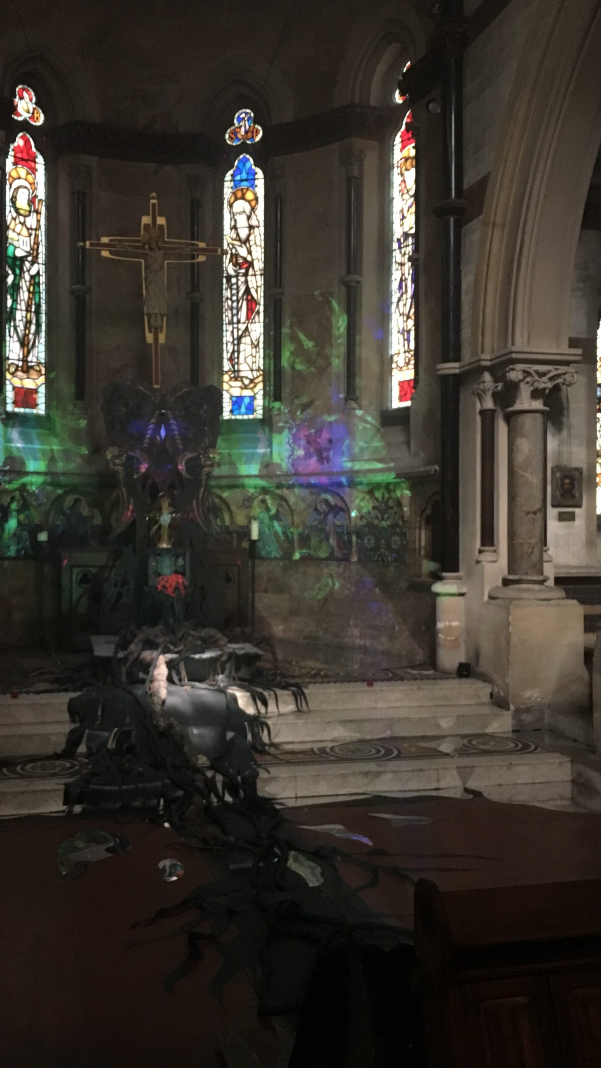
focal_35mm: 32
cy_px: 528
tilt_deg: +0.7
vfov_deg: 61.0
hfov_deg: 36.4
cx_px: 221
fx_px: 907
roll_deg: +0.2
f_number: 2.2
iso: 400
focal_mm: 4.15
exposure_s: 1/17
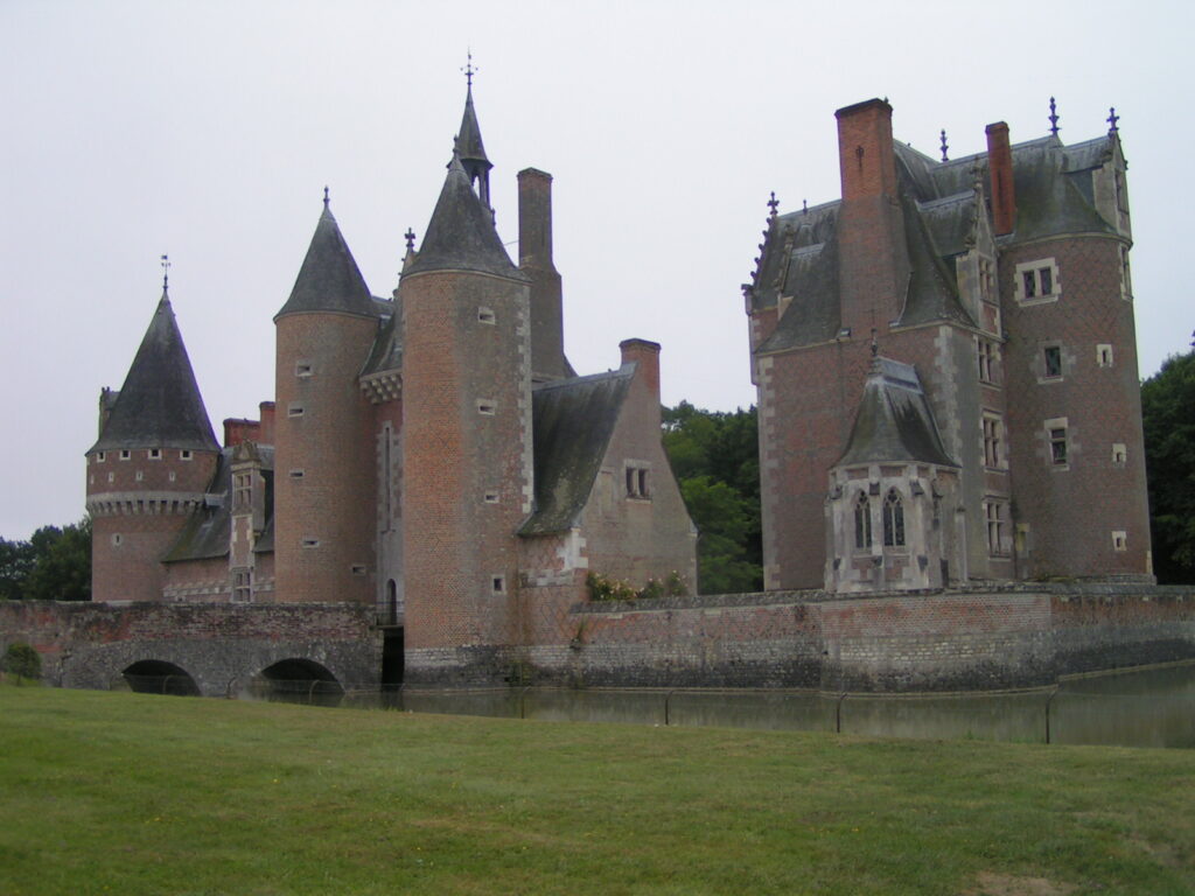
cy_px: 448
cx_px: 598
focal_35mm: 38
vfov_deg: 37.7
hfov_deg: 49.0
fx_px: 1312
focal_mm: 5.8
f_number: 2.8
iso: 50
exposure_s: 1/800
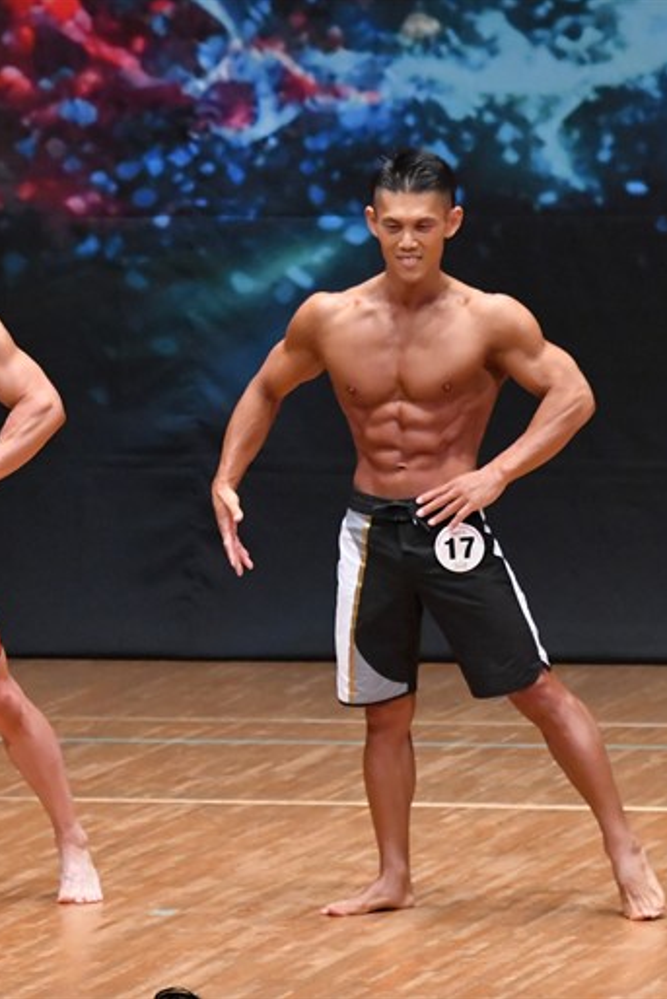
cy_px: 500
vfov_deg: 5.1
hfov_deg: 3.4
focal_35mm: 407
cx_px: -5
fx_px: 11303
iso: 8000
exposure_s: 1/400
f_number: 5.6
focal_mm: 180
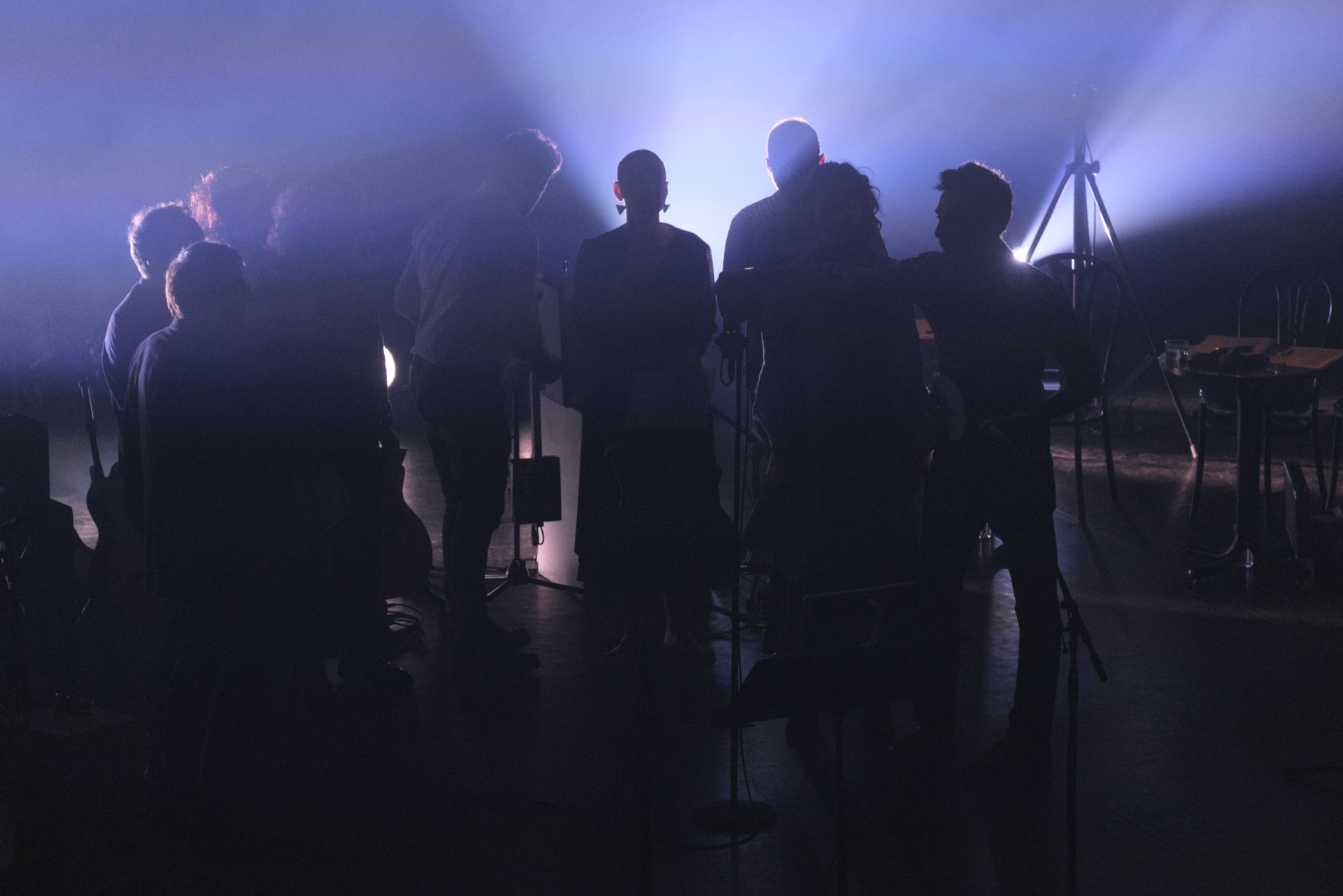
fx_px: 5595
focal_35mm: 150
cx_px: 672
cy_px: 448
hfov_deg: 13.7
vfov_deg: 9.1
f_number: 4
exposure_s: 1/200
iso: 3200
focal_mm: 99.8
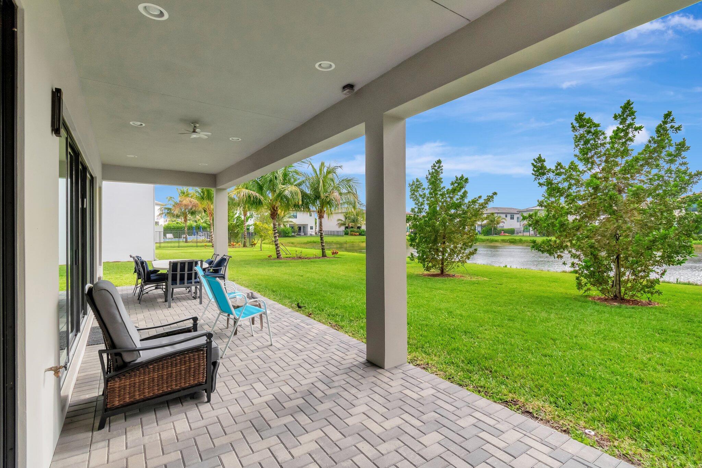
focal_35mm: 16
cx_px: 351
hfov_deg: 96.7
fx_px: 312
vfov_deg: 73.7
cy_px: 234
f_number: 8
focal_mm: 11
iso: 1100
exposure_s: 1/2500
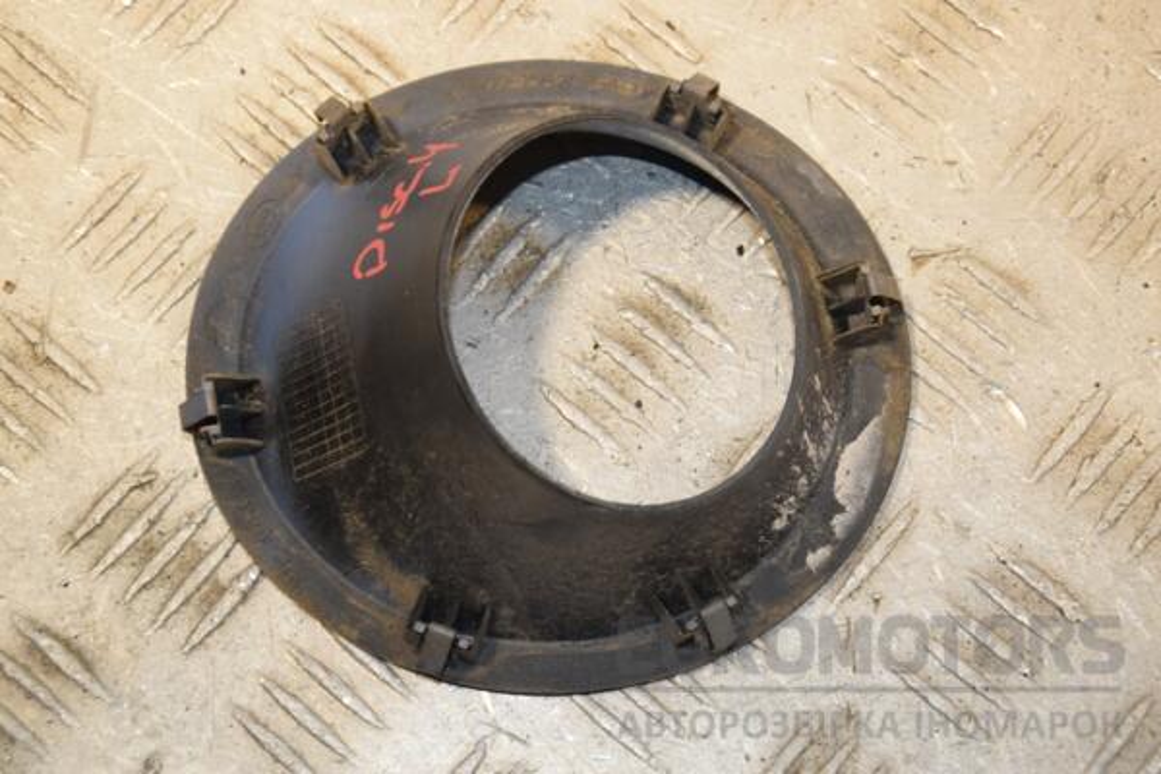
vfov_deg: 15.7
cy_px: 387
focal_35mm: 87
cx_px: 580
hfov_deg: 23.4
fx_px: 2806
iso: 800
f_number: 7.1
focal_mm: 58
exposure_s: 1/200
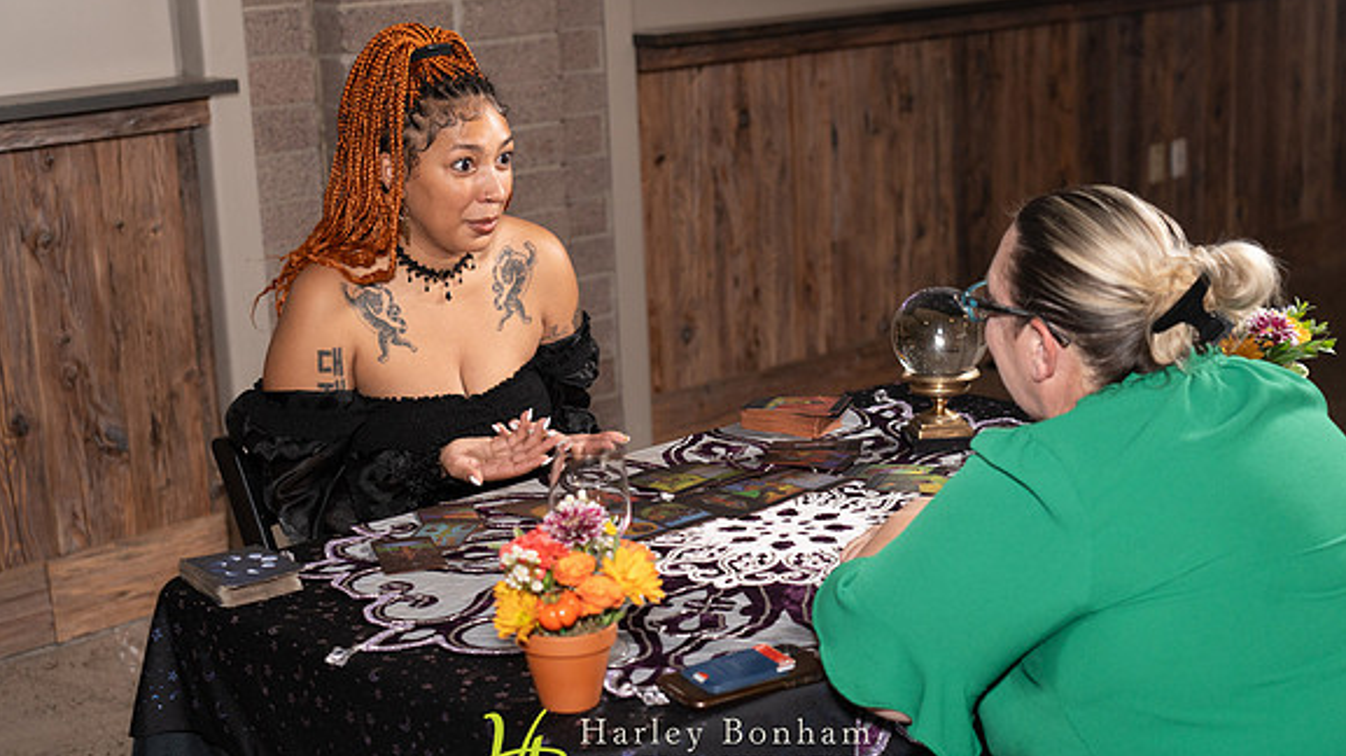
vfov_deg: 20.4
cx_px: 674
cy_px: 370
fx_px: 2105
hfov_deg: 35.5
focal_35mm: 59
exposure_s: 1/125
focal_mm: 56
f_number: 4
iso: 1250
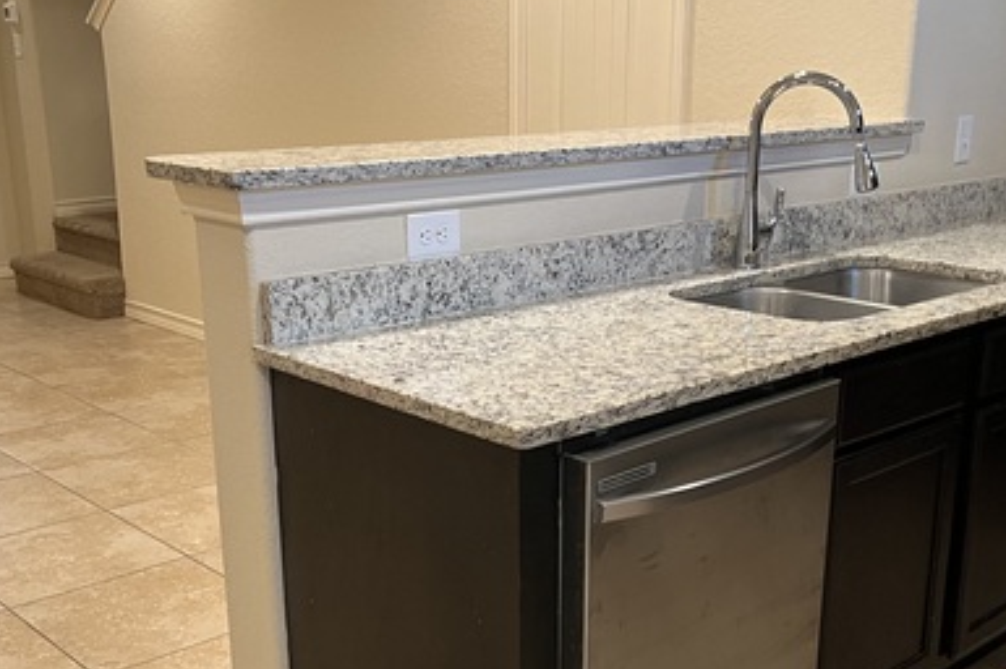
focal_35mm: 45
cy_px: 429
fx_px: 1256
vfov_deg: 29.7
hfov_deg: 43.6
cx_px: 528
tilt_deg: -17.1
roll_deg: +2.1
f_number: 1.6
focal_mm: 5.1
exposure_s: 1/60
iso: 125
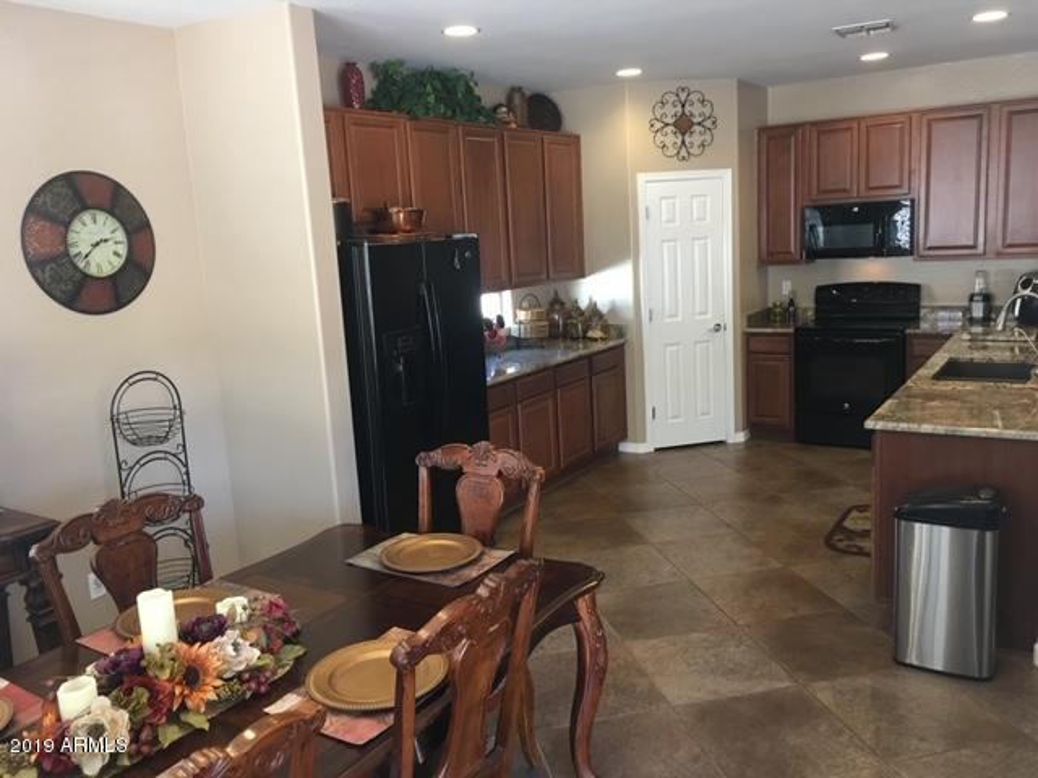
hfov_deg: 61.7
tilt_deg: -8.1
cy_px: 389
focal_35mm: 29
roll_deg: +3.2
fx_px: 870
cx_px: 519
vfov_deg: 48.2
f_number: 2.2
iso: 50
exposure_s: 1/15
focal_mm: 4.15
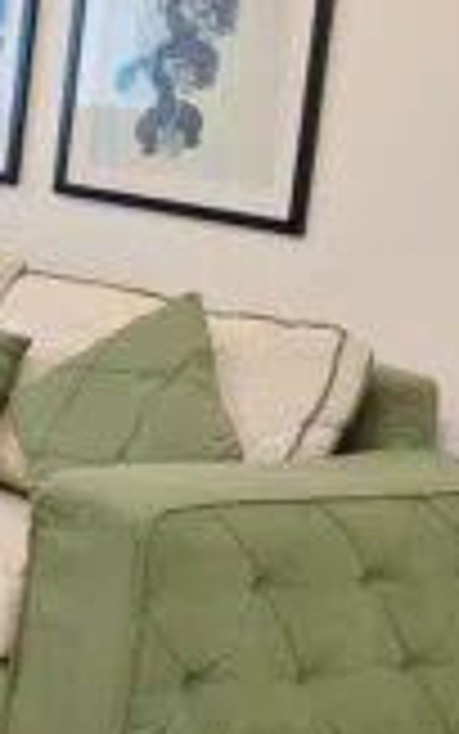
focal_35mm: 96
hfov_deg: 10.3
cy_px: 108
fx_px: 1920
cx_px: -878
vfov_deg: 21.3
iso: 250
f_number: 1.8
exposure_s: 1/50
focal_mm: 5.54
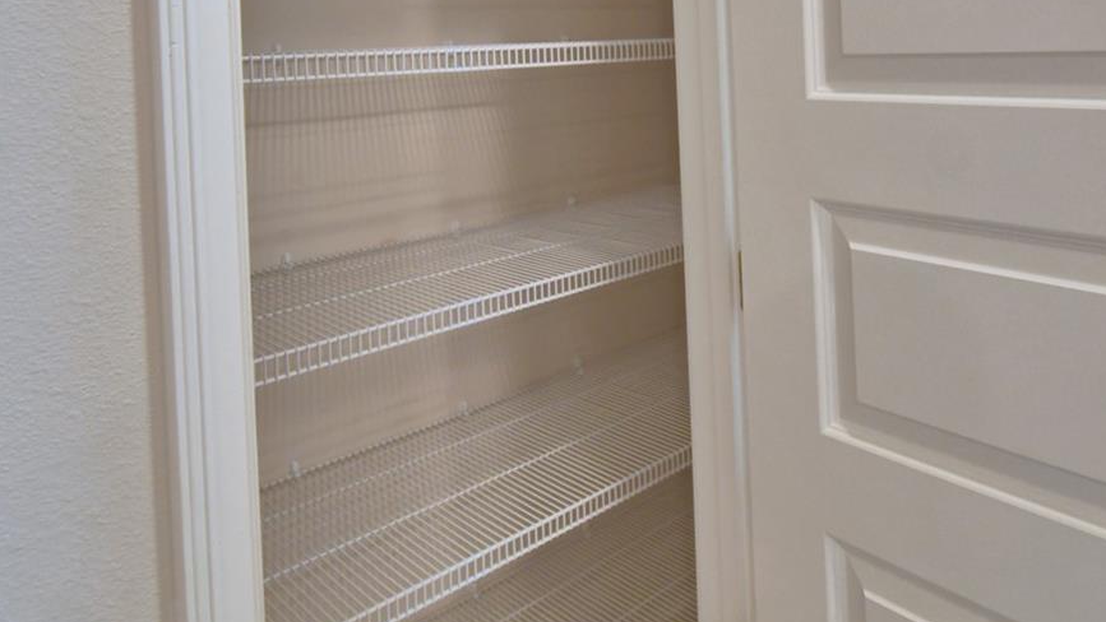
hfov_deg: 65.9
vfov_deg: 37.0
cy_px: 34
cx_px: 611
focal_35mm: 29
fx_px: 851
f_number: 4.5
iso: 400
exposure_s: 1/50
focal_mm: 10
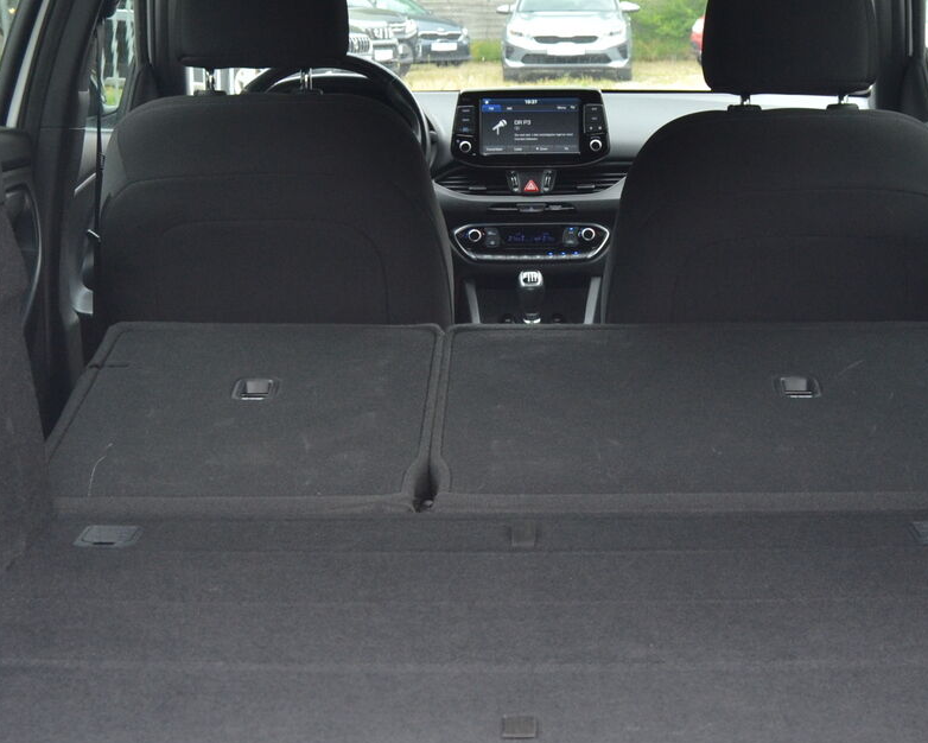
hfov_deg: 25.0
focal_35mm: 76
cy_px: 408
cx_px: 506
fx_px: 2088
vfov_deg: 20.2
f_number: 5
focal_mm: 22
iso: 400
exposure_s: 1/100
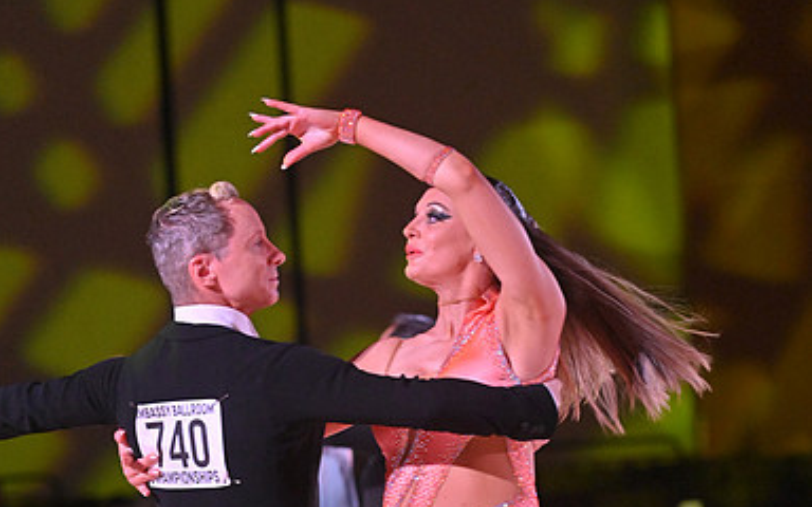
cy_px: 589
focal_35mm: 231
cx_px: 405
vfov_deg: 5.7
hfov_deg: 9.1
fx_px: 5112
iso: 4000
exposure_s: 1/400
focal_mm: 150
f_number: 5
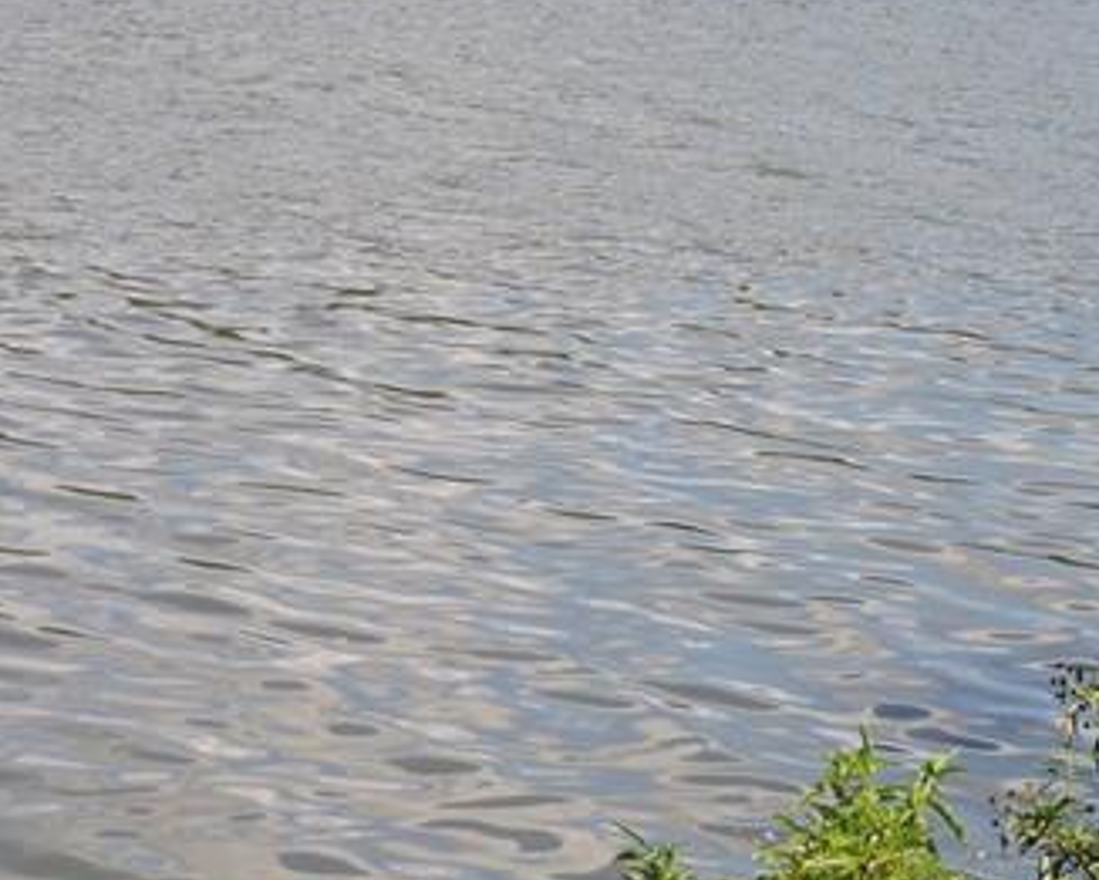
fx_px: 5303
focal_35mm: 163
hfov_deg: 11.8
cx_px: 806
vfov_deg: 9.4
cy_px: 115
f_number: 4
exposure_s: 1/640
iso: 100
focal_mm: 15.2
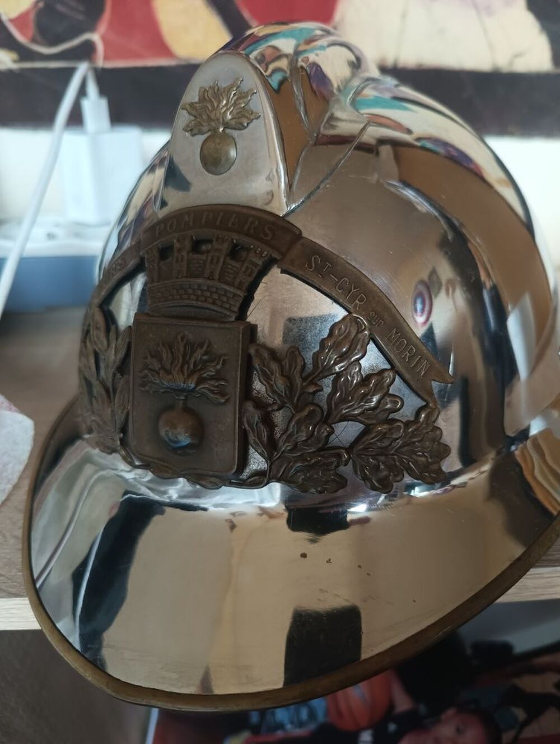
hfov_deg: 59.0
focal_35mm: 23
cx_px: 280
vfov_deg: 73.8
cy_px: 372
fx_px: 495
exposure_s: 1/100
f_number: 1.69
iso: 3200
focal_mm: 6.06
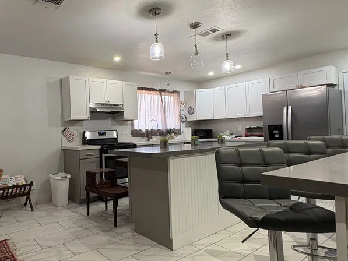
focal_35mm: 24
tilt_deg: +1.1
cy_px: 130
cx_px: 100
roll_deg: +1.6
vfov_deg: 56.8
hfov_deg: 68.3
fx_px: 241
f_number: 2.2
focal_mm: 2.22
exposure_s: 1/60
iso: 160
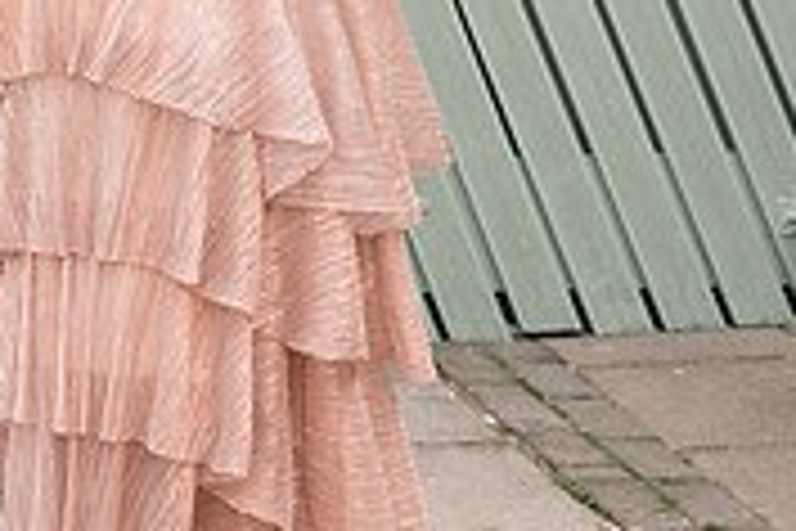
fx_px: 3759
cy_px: -290
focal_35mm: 170
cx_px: -486
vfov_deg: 7.9
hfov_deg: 11.5
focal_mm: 52
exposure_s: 1/160
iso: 160
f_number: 6.3
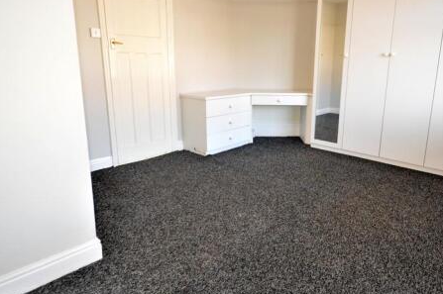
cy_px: 126
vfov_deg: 56.9
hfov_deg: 78.4
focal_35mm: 22
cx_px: 244
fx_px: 270
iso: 2200
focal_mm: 10
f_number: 5.6
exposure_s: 1/60
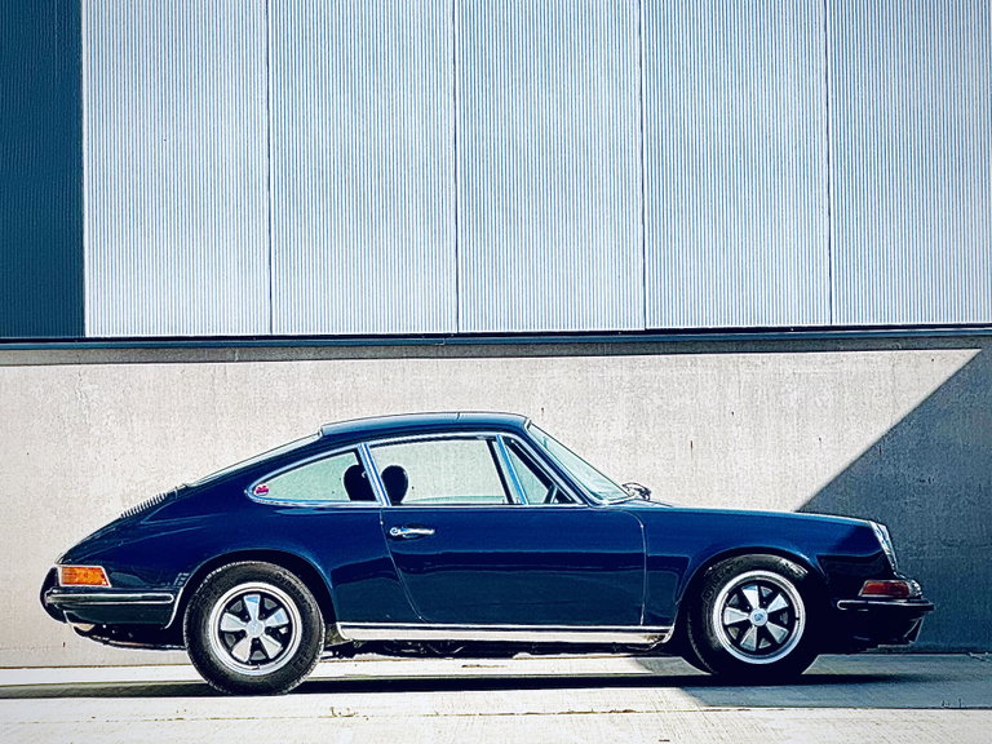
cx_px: 496
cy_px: 372
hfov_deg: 25.3
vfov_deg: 19.1
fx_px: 2207
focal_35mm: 77
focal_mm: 9
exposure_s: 1/1179
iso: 25
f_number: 2.8
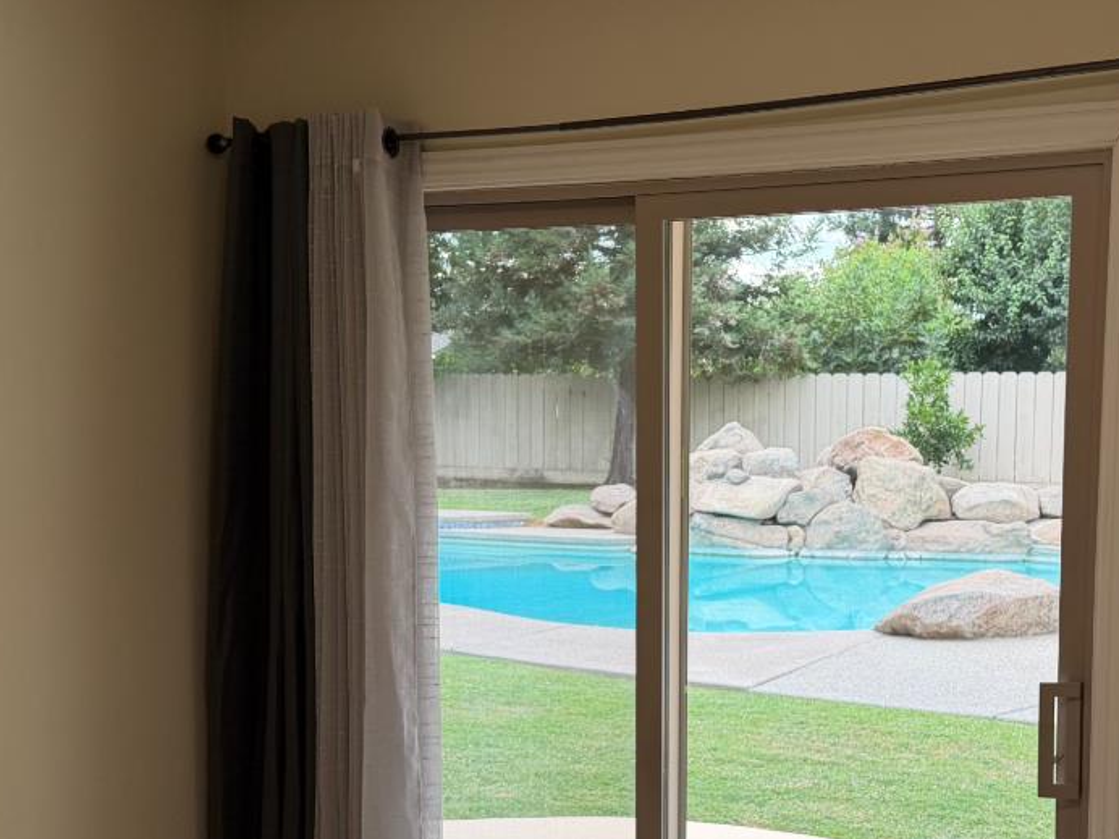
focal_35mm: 52
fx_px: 1681
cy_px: 557
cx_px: 647
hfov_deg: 36.7
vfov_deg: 27.9
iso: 100
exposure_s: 1/186
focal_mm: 6.76
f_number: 1.78
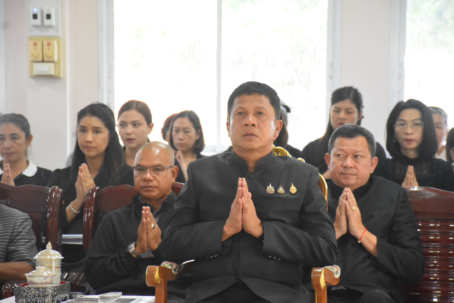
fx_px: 1987
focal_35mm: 158
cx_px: 227
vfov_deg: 8.7
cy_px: 152
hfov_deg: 13.0
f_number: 5.6
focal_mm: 105
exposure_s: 1/25
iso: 3200
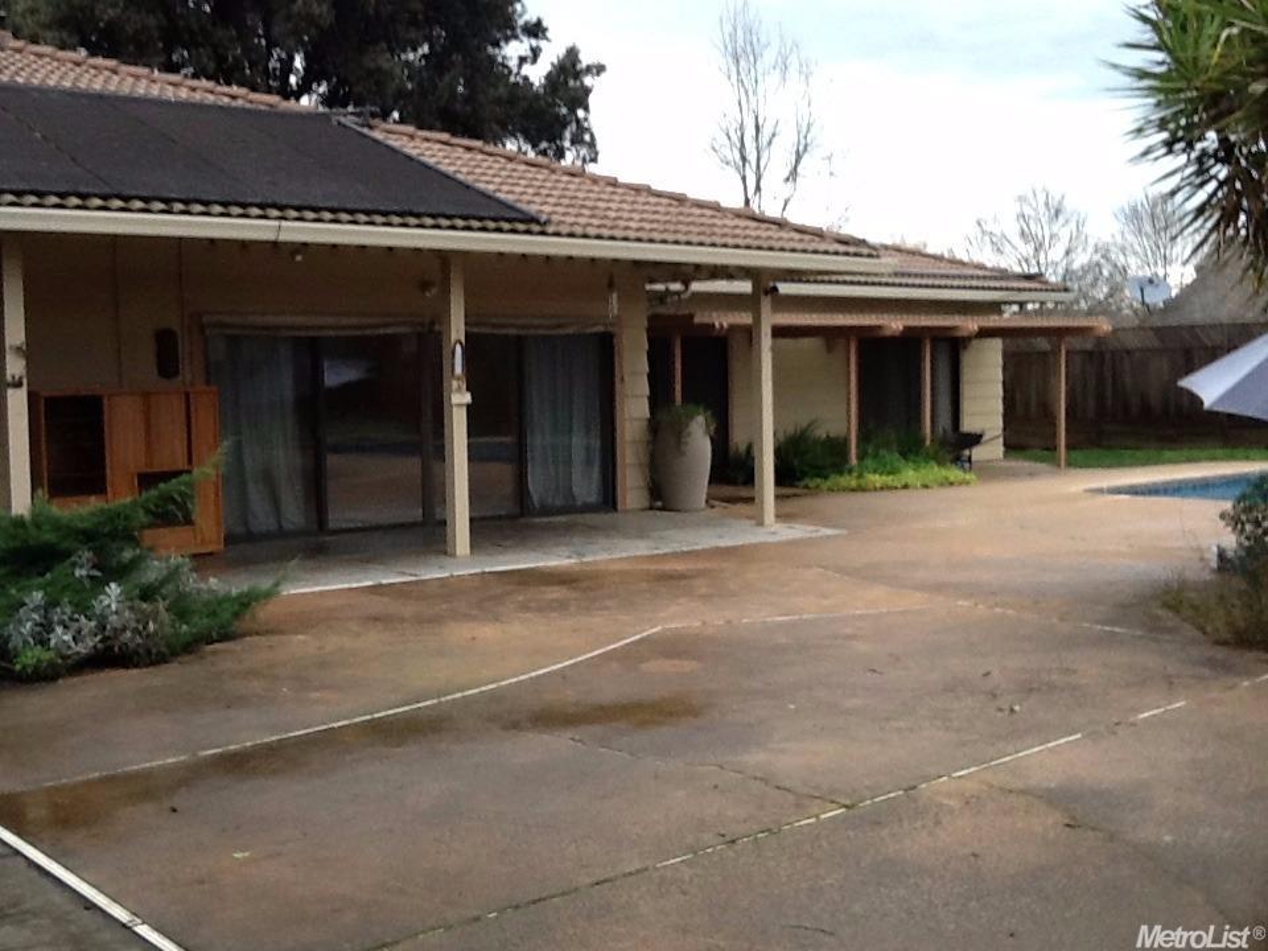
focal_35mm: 44
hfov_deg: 42.9
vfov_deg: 32.9
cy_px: 476
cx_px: 634
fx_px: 1612
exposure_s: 1/60
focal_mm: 2.03
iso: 50
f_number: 2.4
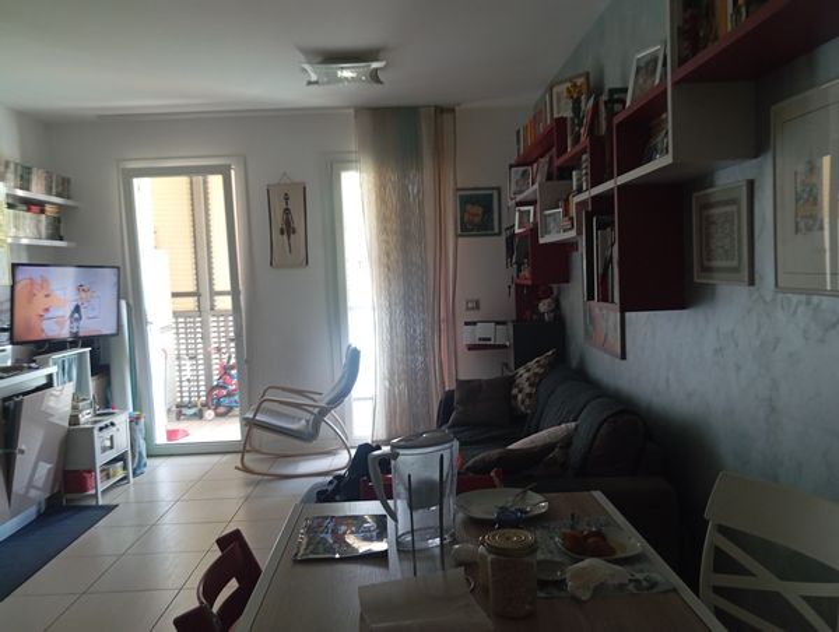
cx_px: 420
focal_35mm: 28
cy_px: 316
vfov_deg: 49.9
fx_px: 680
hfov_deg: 63.4
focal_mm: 4.25
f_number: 1.8
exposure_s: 1/33.3
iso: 178
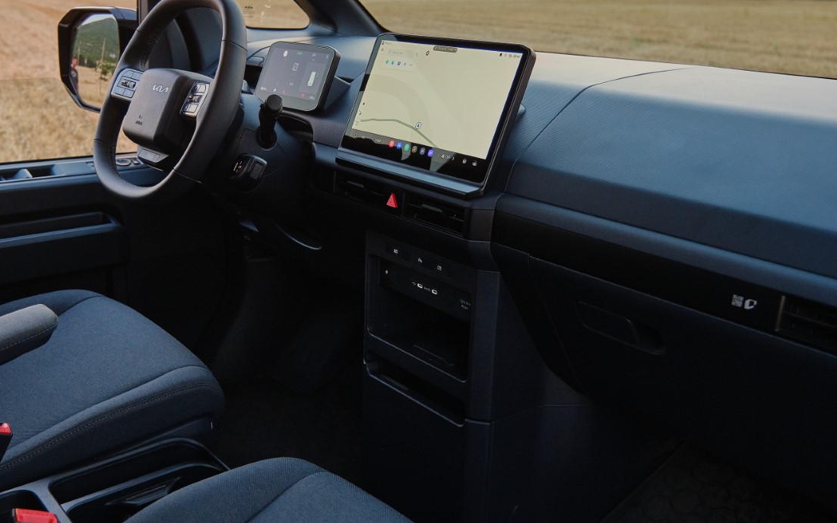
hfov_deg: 53.8
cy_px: 241
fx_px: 821
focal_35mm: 36
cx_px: 353
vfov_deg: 35.3
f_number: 2.8
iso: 400
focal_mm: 16
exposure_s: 1/160
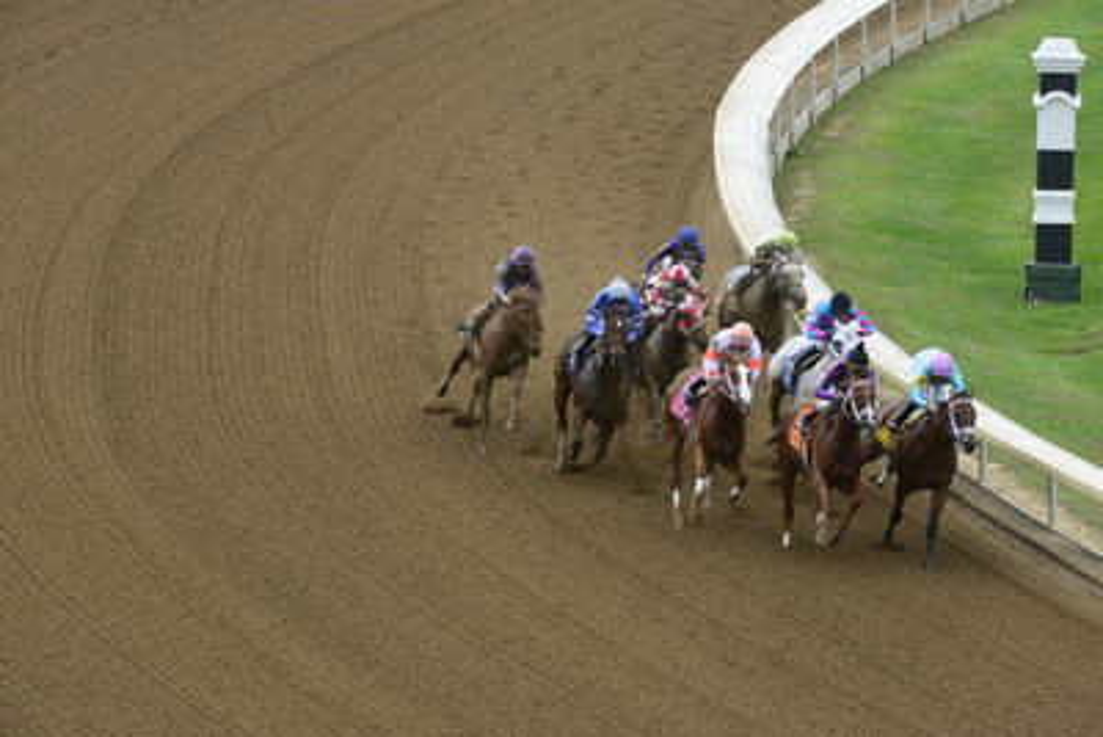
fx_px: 8582
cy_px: 368
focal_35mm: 280
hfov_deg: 7.4
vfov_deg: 4.9
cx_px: 552
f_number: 8
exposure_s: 1/640
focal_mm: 280
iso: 800
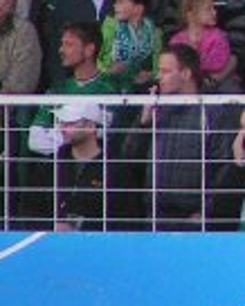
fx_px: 19782
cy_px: -38
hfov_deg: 0.7
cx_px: 811
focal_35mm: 2185
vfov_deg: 0.9
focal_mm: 58
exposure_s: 1/400
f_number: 3.5
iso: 160
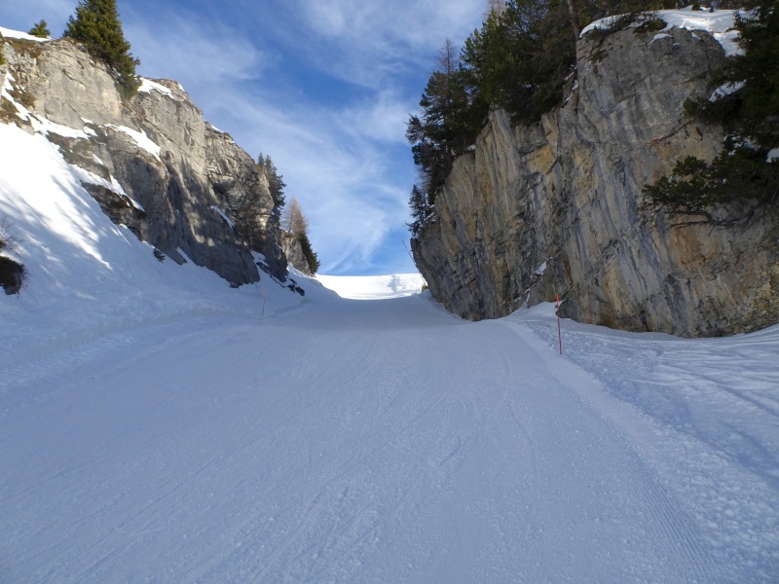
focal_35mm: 24
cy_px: 292
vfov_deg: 56.8
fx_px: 540
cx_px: 390
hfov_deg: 71.6
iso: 80
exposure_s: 1/640
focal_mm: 4.1
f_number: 3.5
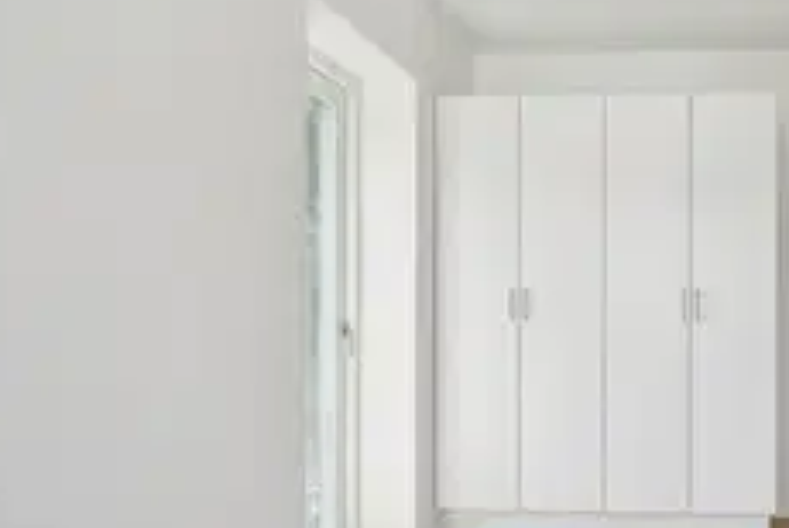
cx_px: 672
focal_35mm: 31
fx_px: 680
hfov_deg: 54.4
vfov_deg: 42.2
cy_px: 315
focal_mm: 11.5
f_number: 10
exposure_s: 1/18
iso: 160
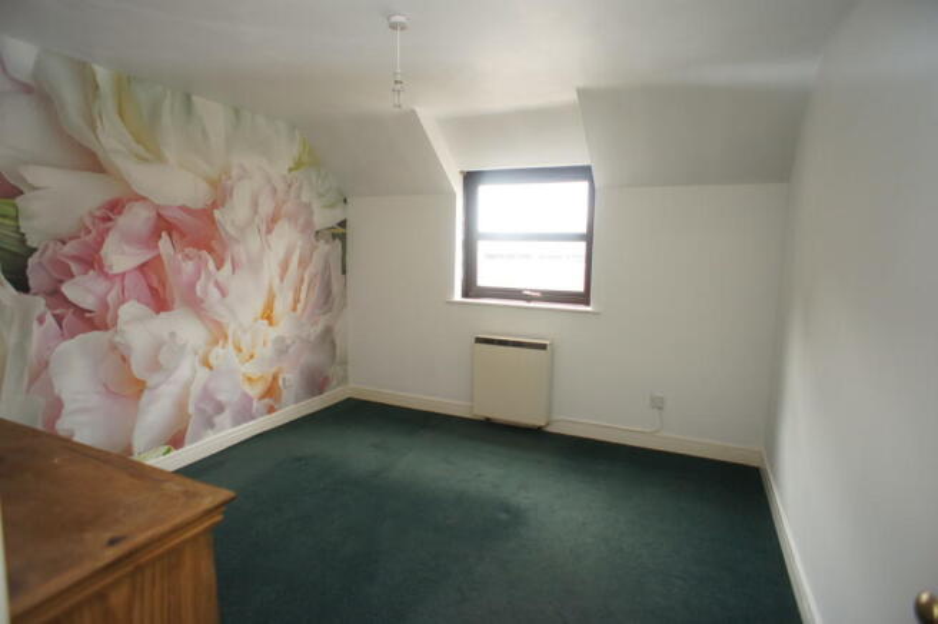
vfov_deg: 53.0
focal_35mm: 24
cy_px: 312
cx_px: 469
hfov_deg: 73.8
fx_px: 625
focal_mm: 16
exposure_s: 1/60
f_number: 2.8
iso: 200
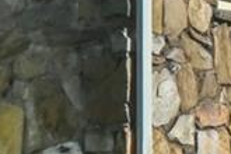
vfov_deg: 9.2
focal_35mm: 149
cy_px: 12
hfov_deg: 13.7
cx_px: 34
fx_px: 956
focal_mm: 24
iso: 4000
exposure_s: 1/500
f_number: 22
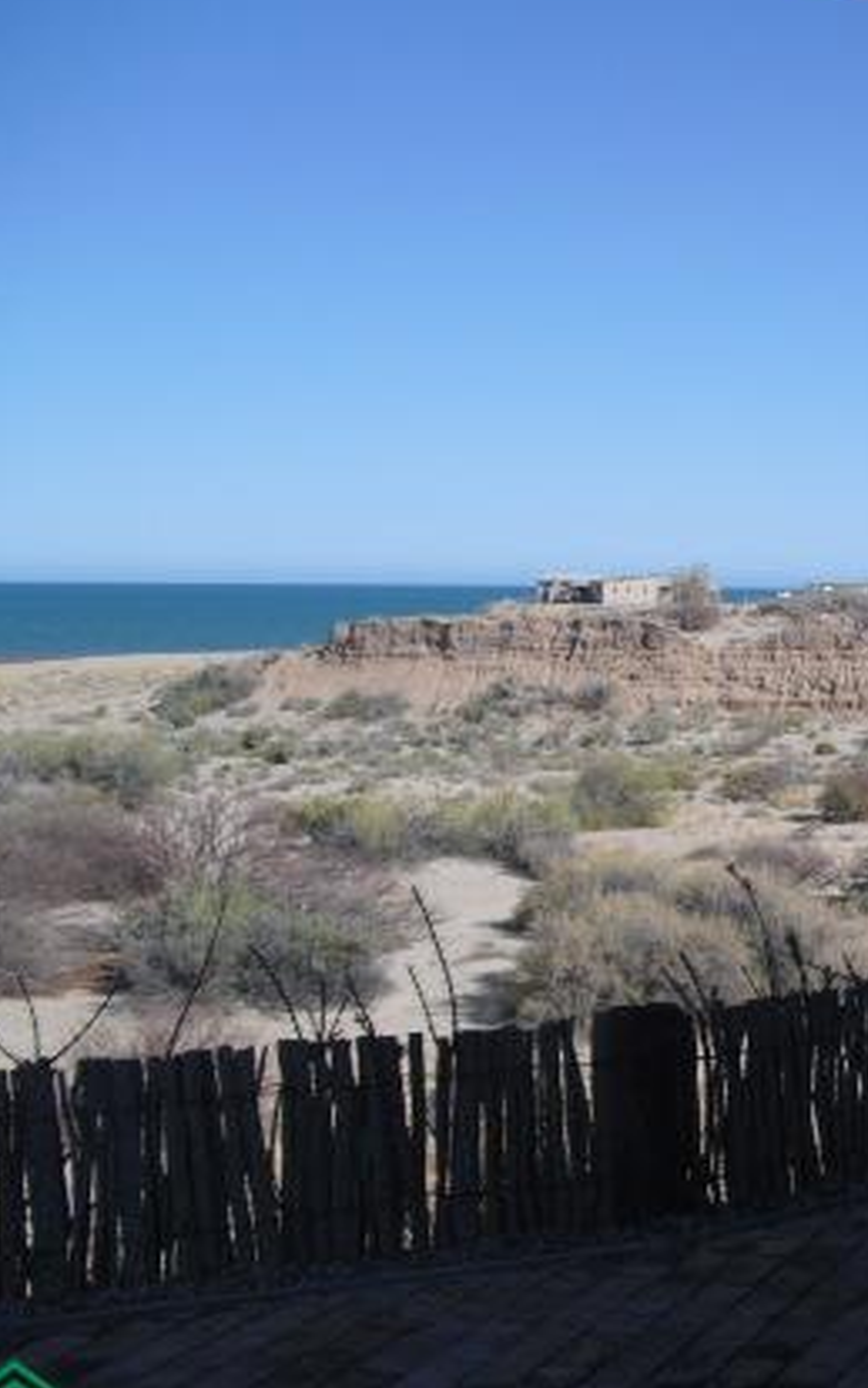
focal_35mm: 59
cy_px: 697
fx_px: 2232
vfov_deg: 34.5
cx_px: 999
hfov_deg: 20.8
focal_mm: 6.3
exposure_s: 1/160
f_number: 7.8
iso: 64
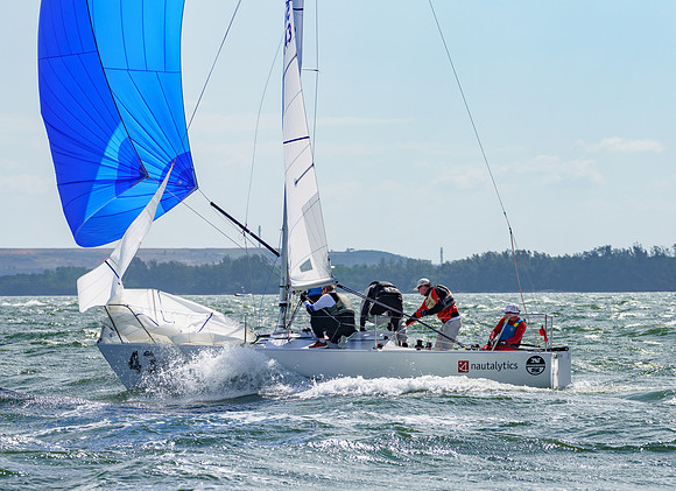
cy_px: 332
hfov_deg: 7.8
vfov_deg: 5.7
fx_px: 4946
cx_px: 364
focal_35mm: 256
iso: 160
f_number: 8
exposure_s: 1/1000
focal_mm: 179
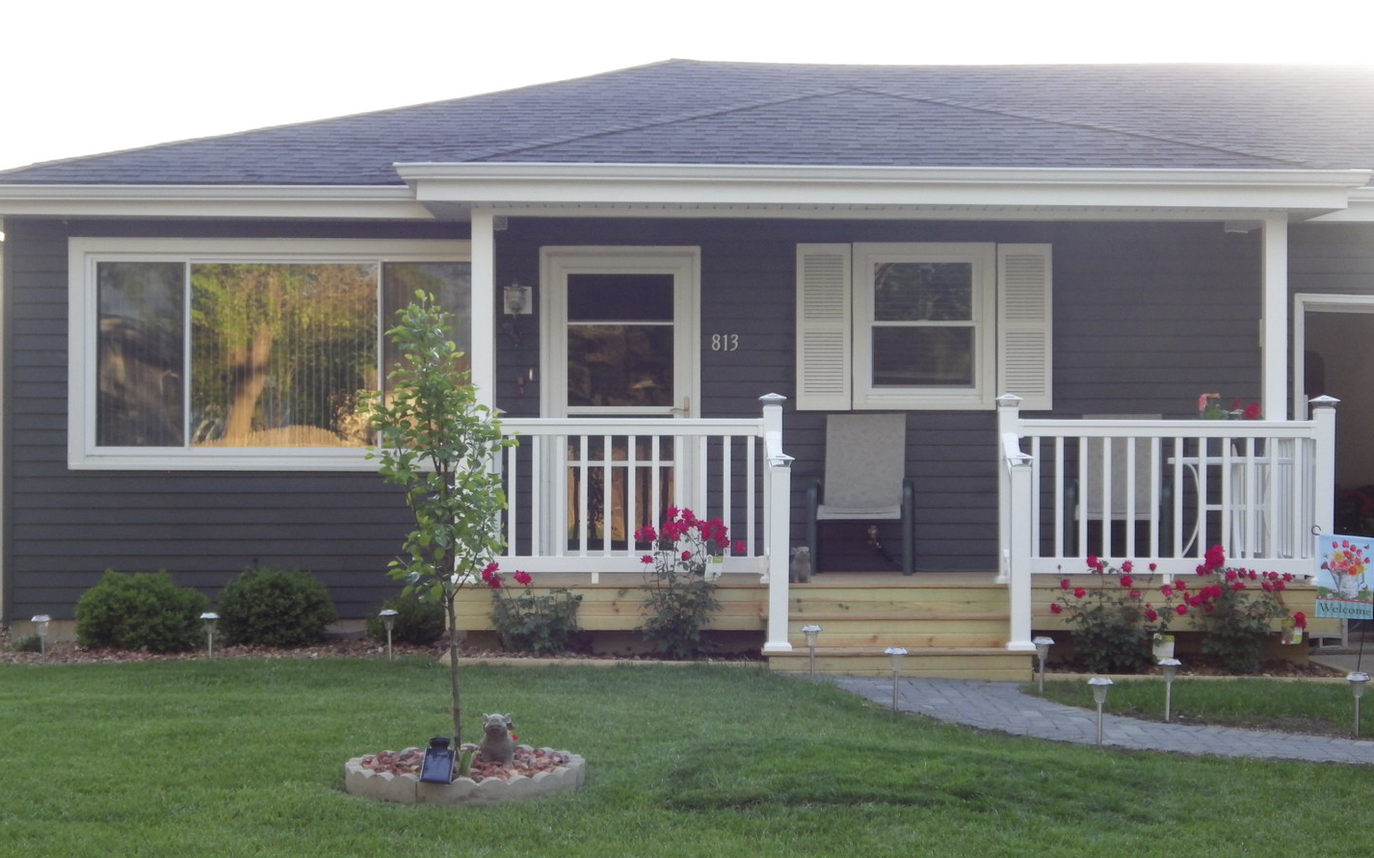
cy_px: 482
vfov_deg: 17.2
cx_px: 689
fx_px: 2846
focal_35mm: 76
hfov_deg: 27.1
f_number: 4.2
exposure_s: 1/60
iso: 160
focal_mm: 12.8
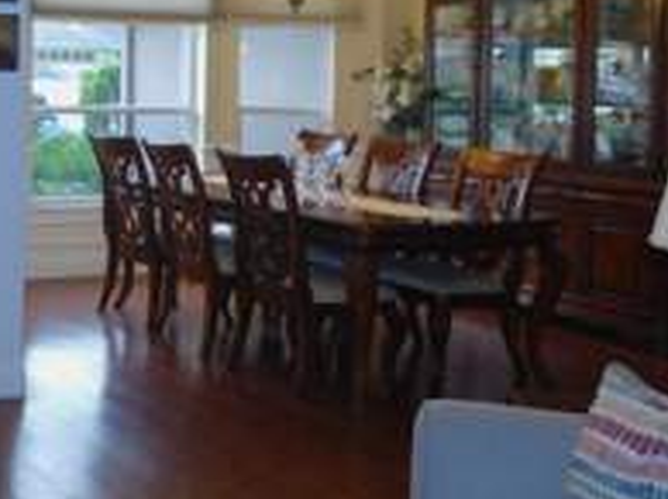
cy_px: 81
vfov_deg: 25.1
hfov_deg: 28.8
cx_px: -155
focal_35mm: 57
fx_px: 1099
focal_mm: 4
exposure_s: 1/30
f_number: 3
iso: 200
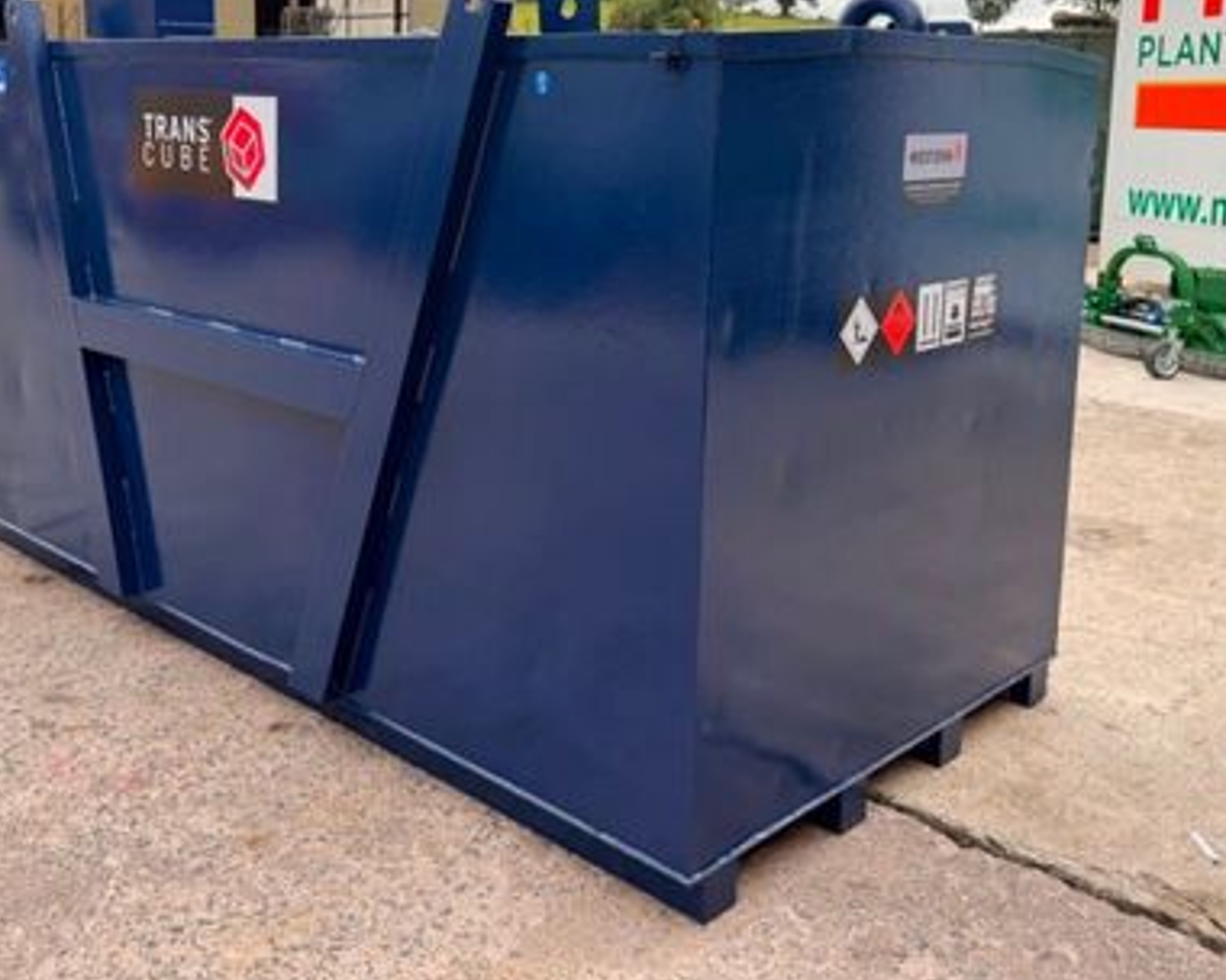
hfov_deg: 49.0
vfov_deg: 39.4
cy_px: 280
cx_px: 555
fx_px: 1343
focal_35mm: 37
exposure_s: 1/992
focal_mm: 6.76
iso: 100
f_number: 1.78
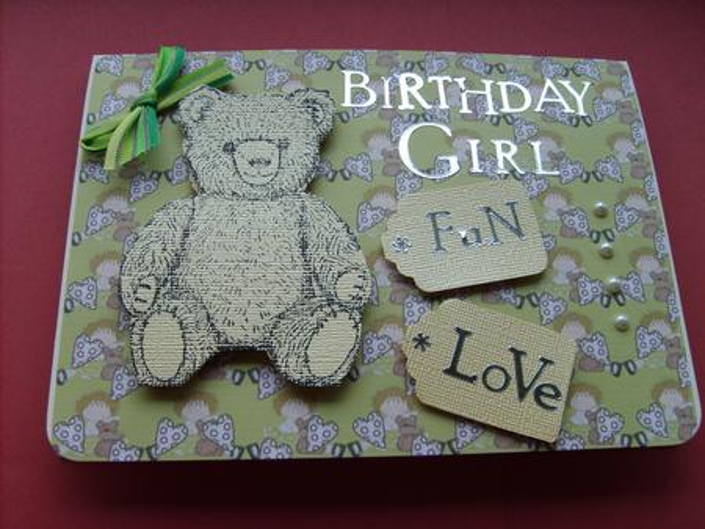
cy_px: 264
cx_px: 352
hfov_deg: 52.6
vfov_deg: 40.7
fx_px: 713
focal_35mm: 35
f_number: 2.8
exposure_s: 1/125
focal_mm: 5.8
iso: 50
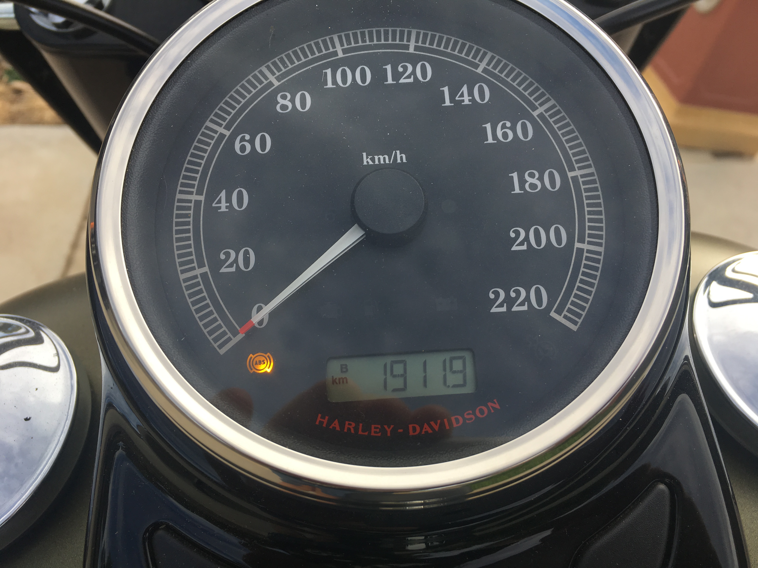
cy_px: 284
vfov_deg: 48.2
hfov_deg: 61.7
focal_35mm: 29
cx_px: 379
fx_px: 635
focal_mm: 4.15
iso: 25
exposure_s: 1/478
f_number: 2.2
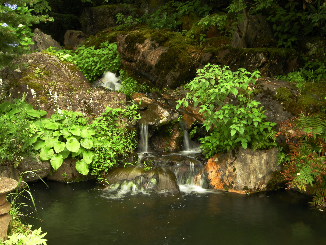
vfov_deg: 30.9
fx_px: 443
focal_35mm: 47
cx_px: 163
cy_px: 122
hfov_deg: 40.4
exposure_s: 1/4
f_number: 7.7
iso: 64
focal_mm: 10.1
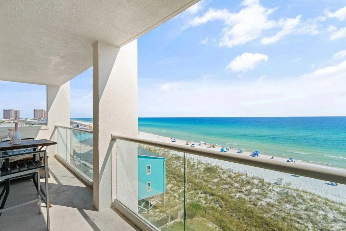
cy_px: 116
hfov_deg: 95.0
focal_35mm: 16
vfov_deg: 72.1
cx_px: 173
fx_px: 159
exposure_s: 1/200
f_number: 8
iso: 100
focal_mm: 11
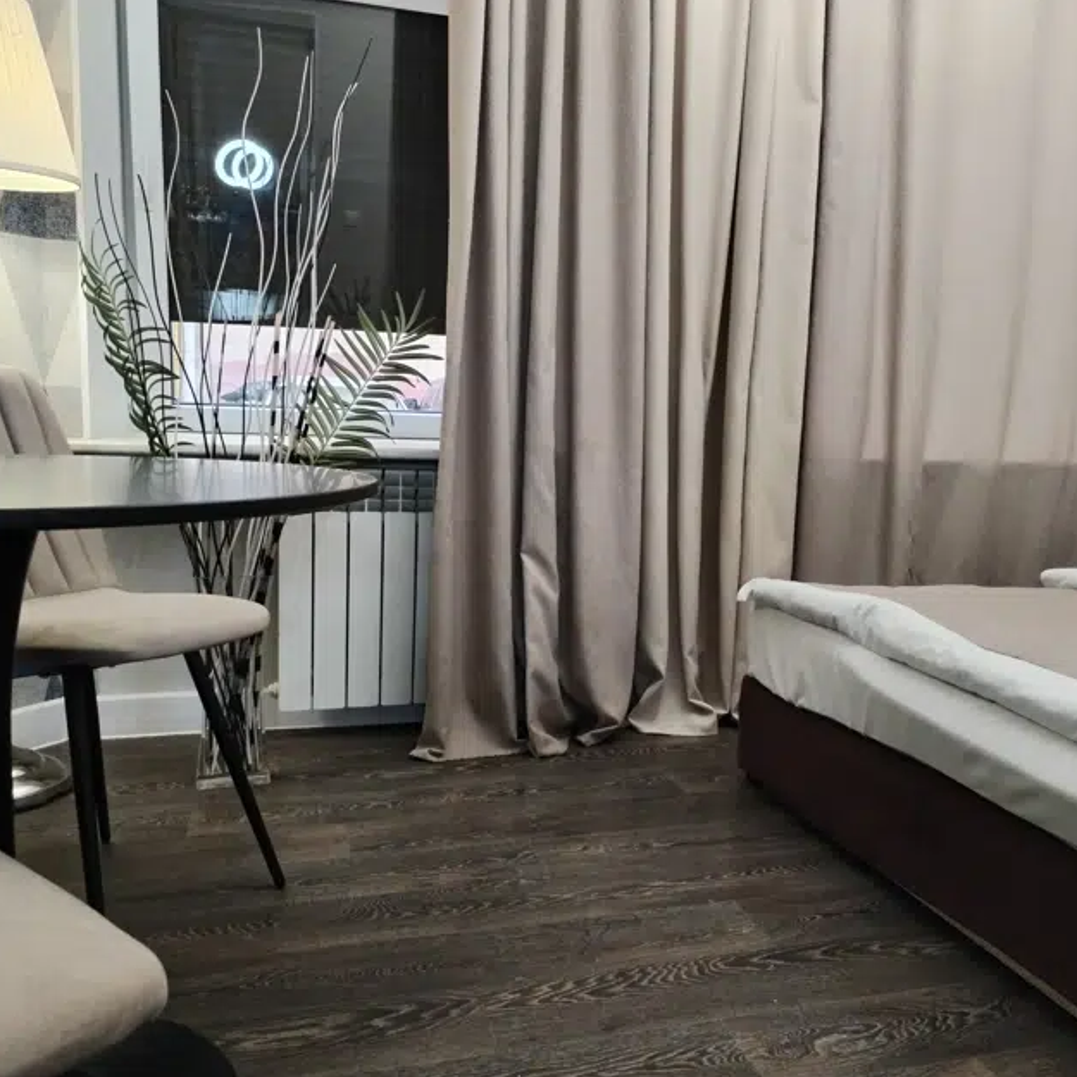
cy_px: 548
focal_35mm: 35
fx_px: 1232
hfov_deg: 47.1
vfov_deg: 47.2
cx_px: 616
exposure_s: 1/33.3
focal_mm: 4.75
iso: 664
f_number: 1.8
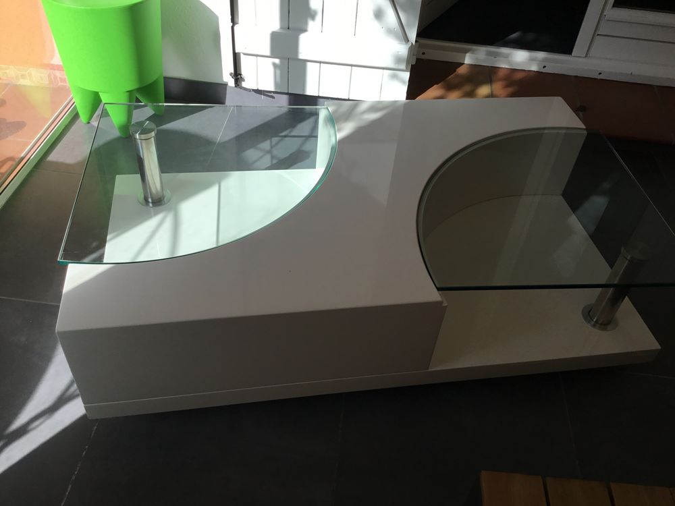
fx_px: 604
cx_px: 338
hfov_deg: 58.4
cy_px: 253
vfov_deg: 45.4
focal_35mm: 31
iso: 25
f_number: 2.4
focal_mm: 3.3
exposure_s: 1/578
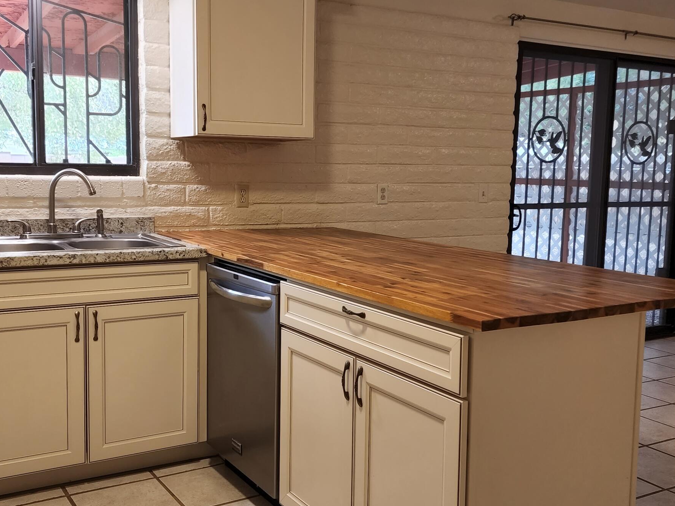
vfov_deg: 36.8
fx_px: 761
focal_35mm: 39
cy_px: 257
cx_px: 312
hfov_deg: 47.8
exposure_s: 1/120
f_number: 1.8
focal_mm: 6.4
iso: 320
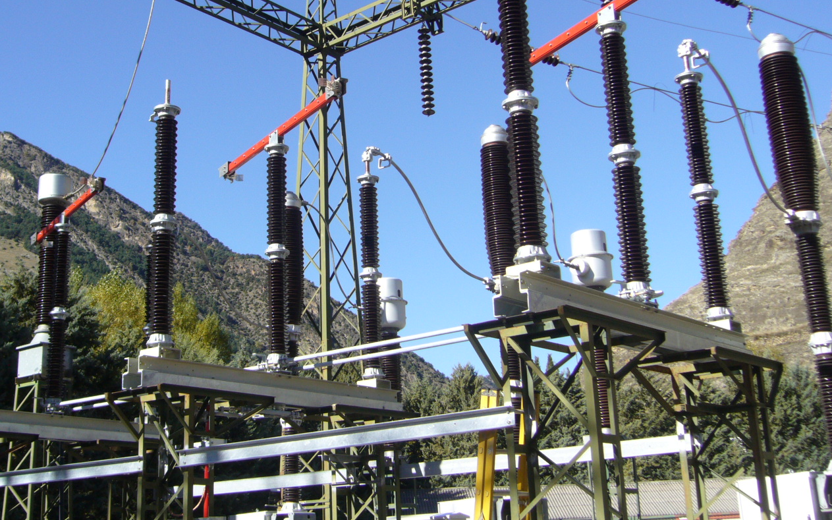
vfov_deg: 27.3
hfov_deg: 42.6
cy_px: 185
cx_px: 358
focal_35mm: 47
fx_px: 1066
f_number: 5.6
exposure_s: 1/250
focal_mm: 5.8
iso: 80
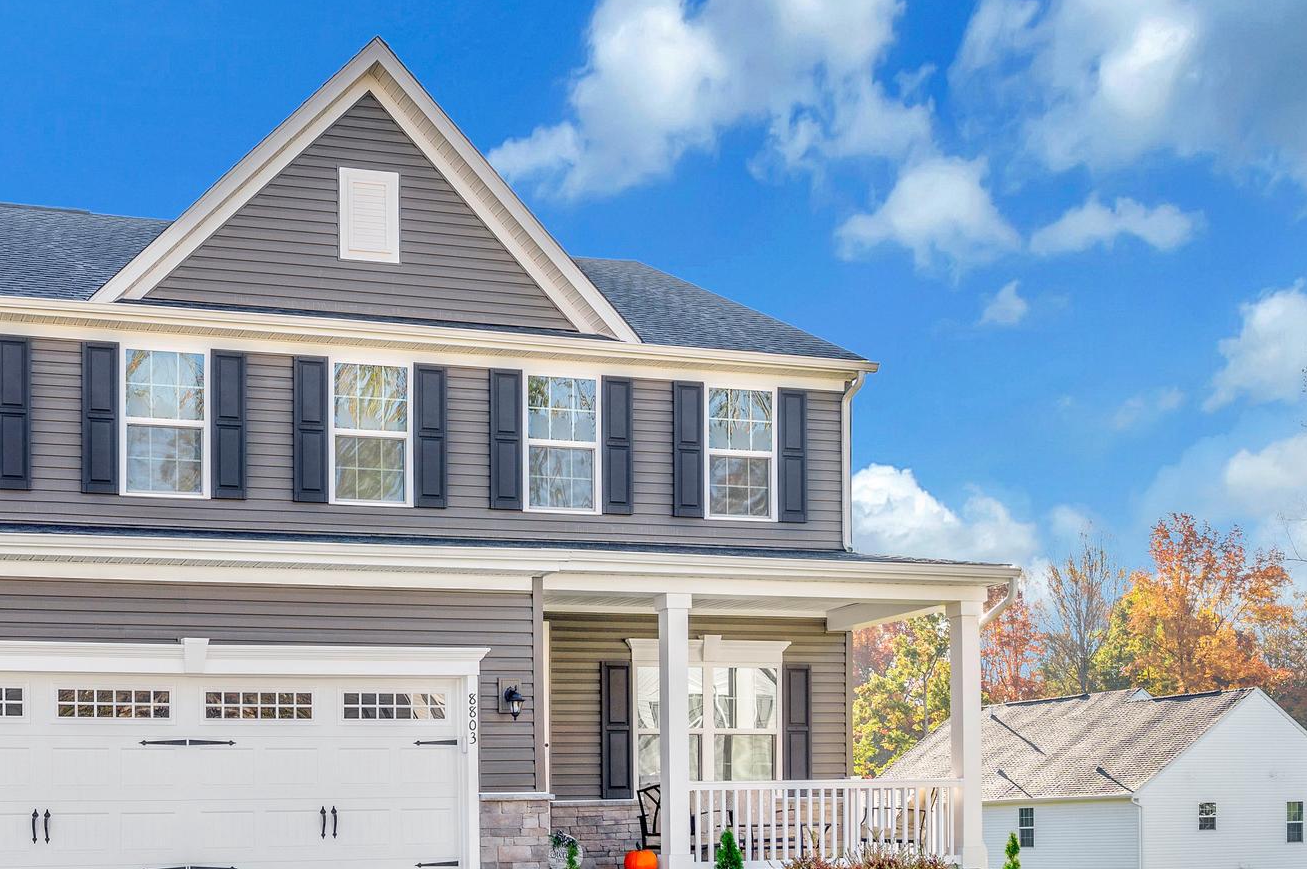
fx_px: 1705
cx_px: 397
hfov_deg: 41.2
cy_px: 559
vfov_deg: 28.5
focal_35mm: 47
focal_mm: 30
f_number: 6.3
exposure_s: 1/320
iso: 100
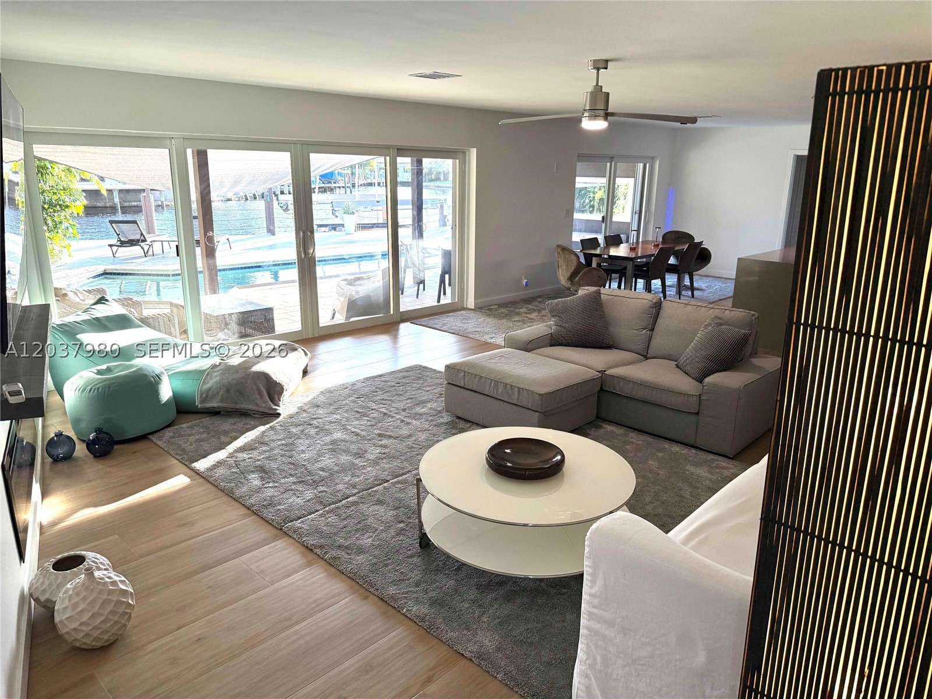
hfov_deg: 71.6
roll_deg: -0.9
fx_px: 646
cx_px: 466
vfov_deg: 56.8
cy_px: 350
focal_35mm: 24
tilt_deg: -14.8
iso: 200
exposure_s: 1/216
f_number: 1.78
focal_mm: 6.76
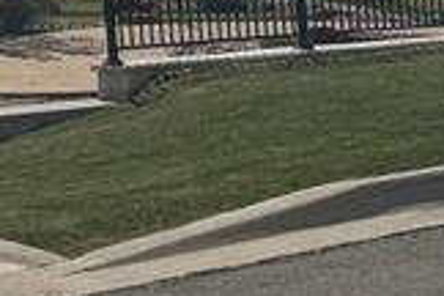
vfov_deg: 7.9
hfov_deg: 10.9
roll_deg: -2.2
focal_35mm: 158
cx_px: -636
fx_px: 1949
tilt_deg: +9.8
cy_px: -480
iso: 64
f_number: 1.78
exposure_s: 1/12346
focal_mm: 6.76
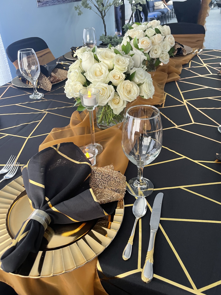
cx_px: 110
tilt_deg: -35.1
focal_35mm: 26
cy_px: 148
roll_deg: +3.0
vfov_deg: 67.3
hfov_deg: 53.1
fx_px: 221
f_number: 1.6
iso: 250
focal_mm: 4.2
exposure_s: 1/60
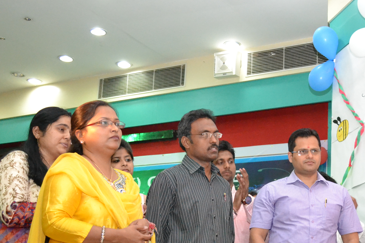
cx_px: 296
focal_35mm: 65
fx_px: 659
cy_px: 181
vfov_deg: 20.8
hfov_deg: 30.2
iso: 3200
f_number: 3.8
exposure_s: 1/60
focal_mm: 22
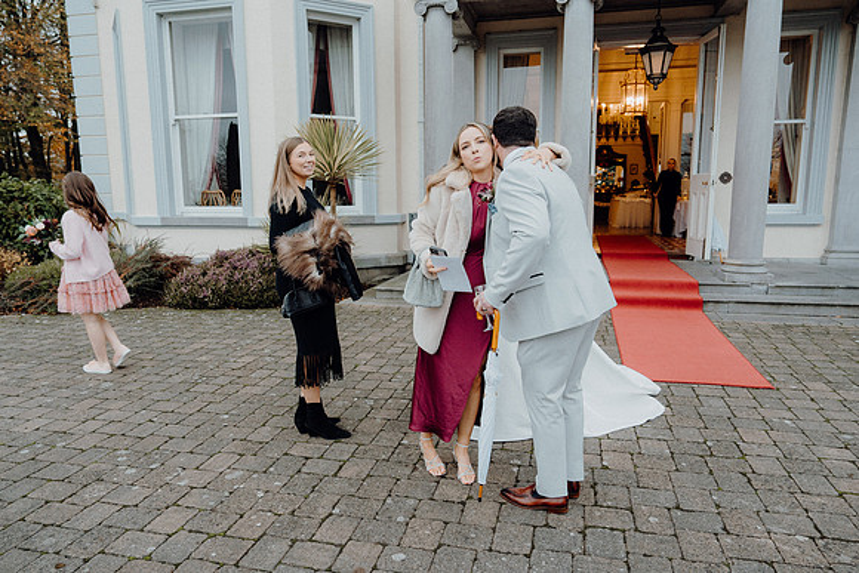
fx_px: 573
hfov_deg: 73.7
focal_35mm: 24
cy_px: 286
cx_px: 430
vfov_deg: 53.2
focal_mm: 24
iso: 1000
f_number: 3.5
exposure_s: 1/200
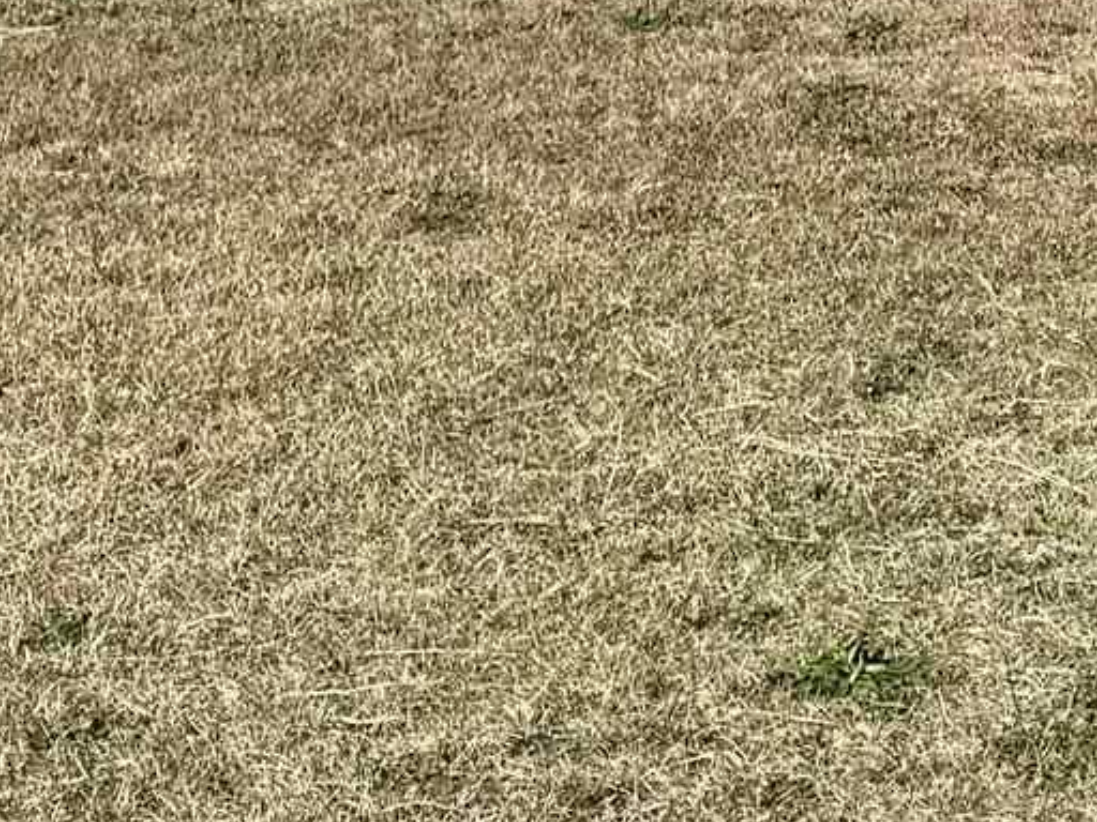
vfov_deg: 9.4
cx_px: 1654
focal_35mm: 144
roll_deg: +0.3
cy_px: -989
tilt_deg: +2.1
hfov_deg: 13.0
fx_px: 4563
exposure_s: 1/15152
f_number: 1.78
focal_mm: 6.86
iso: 80
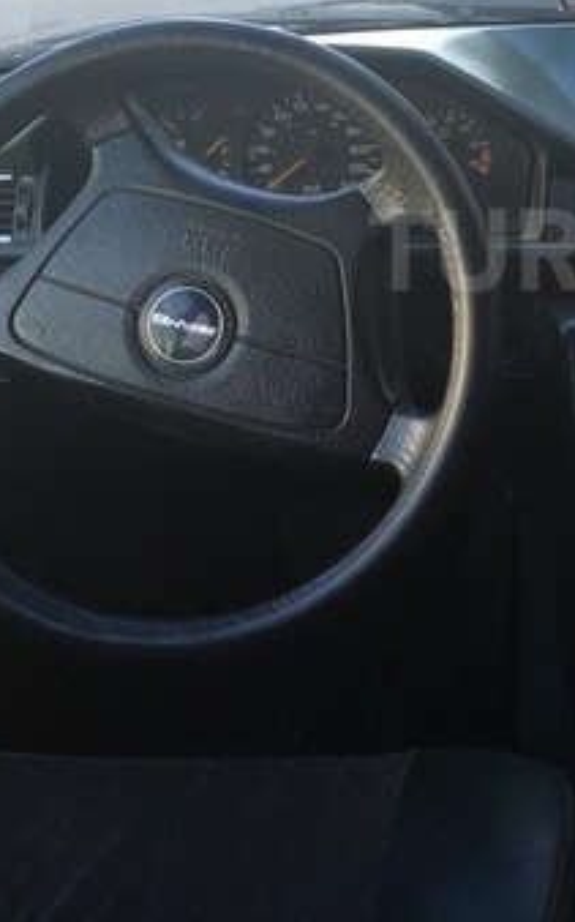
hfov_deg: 20.5
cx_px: 649
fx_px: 1506
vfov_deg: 33.4
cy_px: 250
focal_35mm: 60
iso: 32
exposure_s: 1/100
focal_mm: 4.15
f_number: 2.2
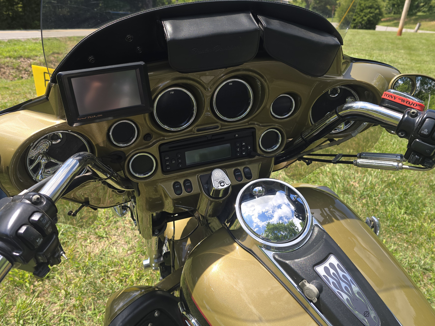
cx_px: 194
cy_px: 144
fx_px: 327
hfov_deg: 67.1
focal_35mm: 26
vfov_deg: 53.0
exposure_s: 1/352
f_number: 1.7
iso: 12
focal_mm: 6.3
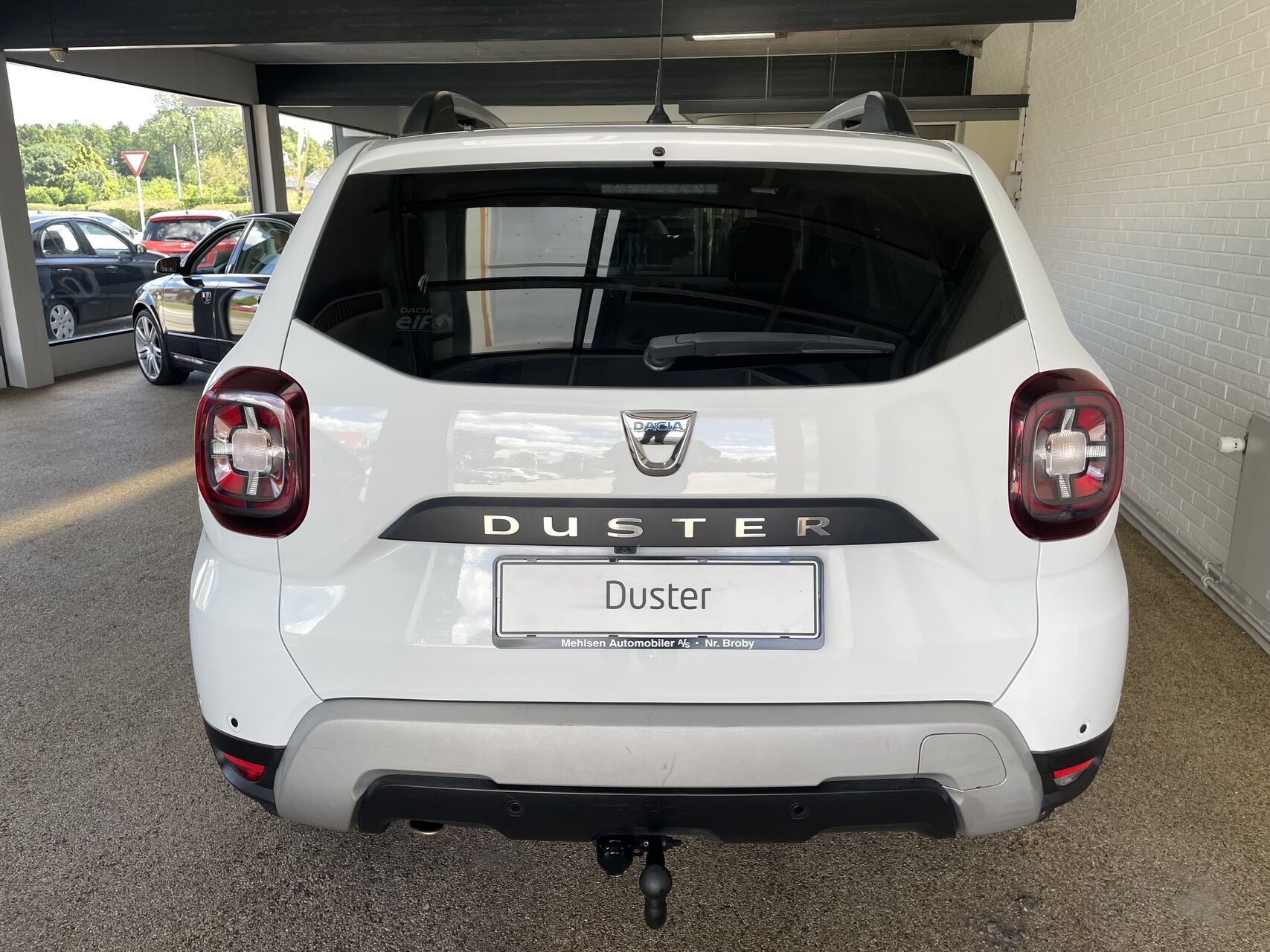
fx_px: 954
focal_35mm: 26
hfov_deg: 67.3
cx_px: 635
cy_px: 476
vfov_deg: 53.1
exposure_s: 1/406
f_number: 1.6
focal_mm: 4.2
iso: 32
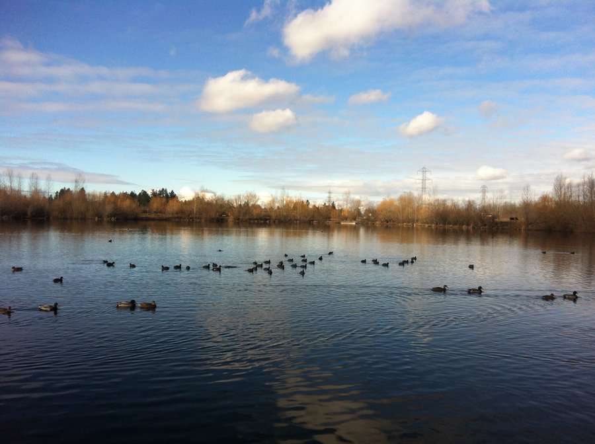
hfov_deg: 52.7
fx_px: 601
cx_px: 298
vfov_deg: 40.6
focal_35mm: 35
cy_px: 222
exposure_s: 1/1508
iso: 80
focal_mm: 3.85
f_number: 2.8
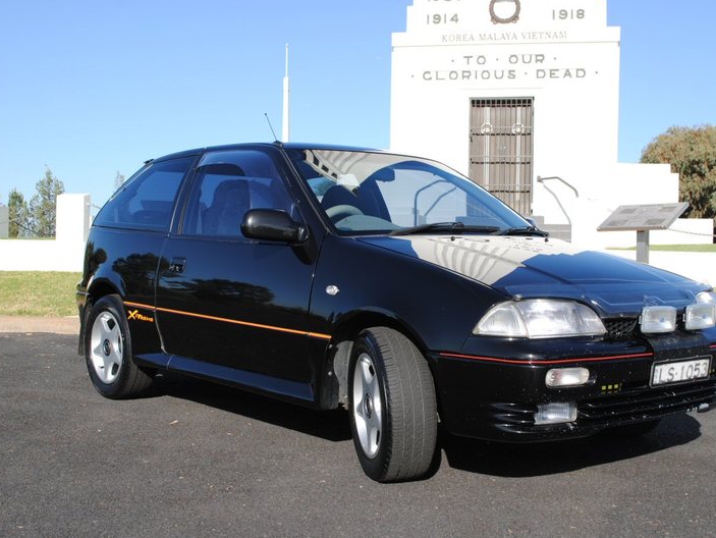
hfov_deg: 41.2
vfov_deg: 31.5
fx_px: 952
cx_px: 398
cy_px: 269
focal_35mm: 46
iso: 100
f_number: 8
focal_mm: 28
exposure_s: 1/250
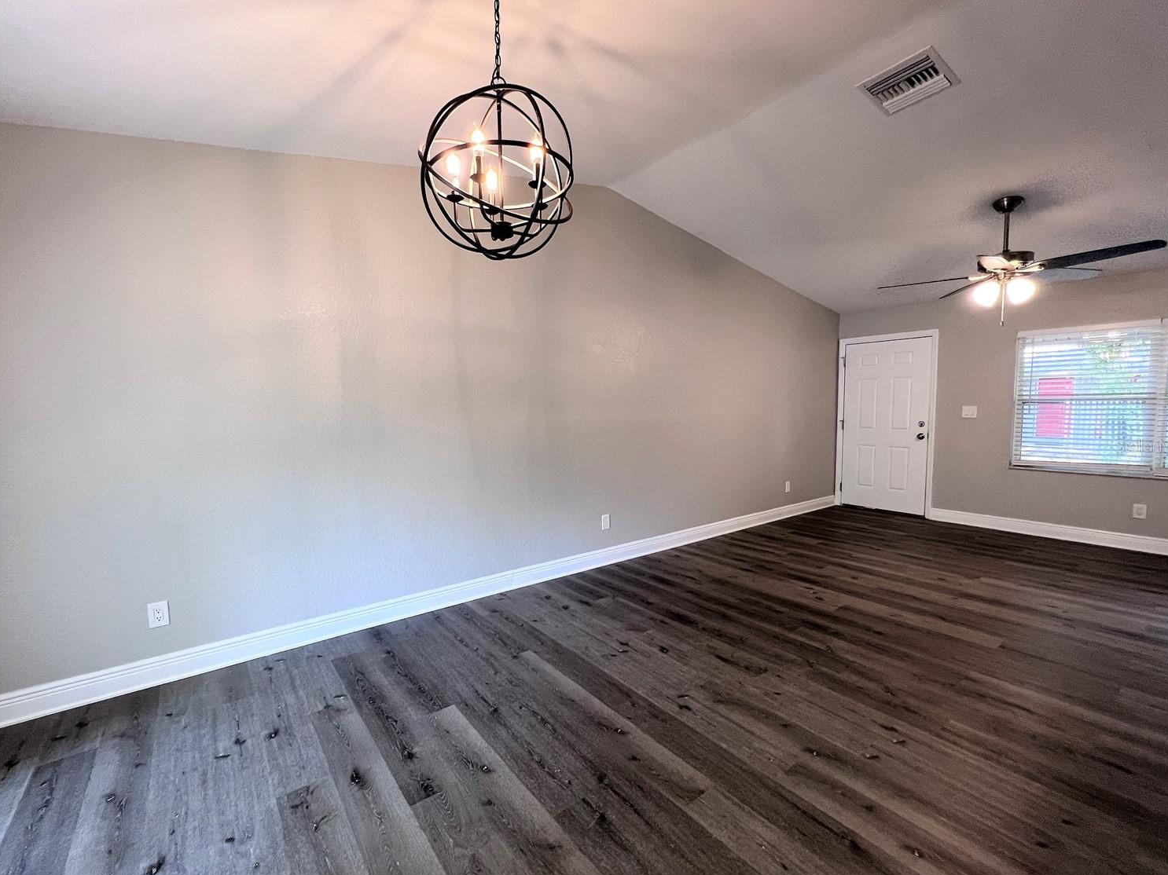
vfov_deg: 85.6
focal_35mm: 14
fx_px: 472
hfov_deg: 102.0
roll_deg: +1.0
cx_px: 561
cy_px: 445
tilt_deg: -5.2
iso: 200
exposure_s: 1/120
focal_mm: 1.57
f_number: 1.8
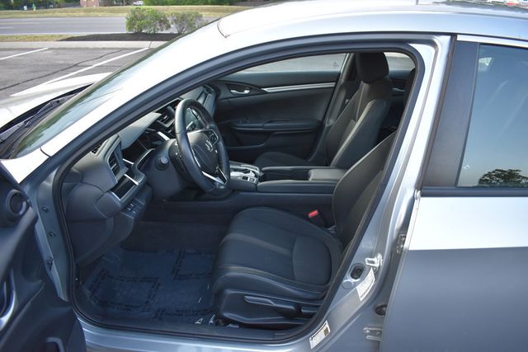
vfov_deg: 48.0
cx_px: 264
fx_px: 396
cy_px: 176
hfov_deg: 67.4
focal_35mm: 27
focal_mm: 18
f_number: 3.5
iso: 800
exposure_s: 1/200
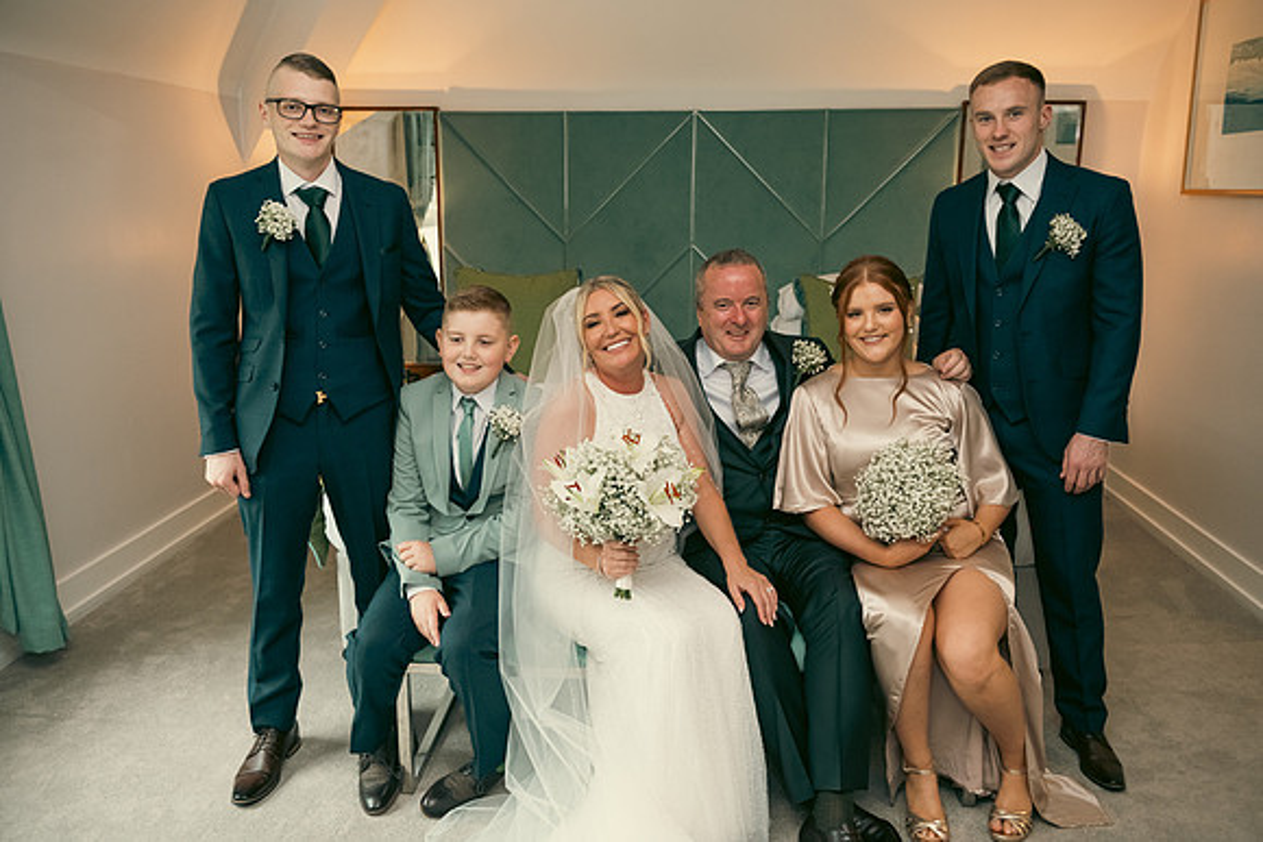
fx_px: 999
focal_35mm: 28
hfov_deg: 64.6
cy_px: 421
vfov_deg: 45.7
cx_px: 632
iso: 800
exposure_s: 1/160
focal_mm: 28
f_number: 3.5
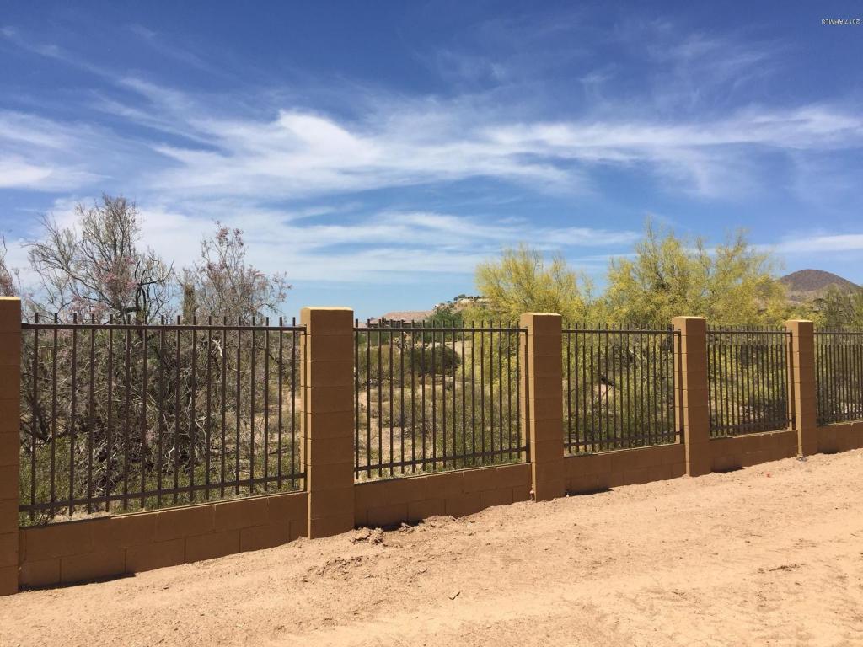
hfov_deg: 61.7
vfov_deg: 48.2
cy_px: 324
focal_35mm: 29
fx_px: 723
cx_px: 432
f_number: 2.2
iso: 32
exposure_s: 1/2639
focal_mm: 4.15
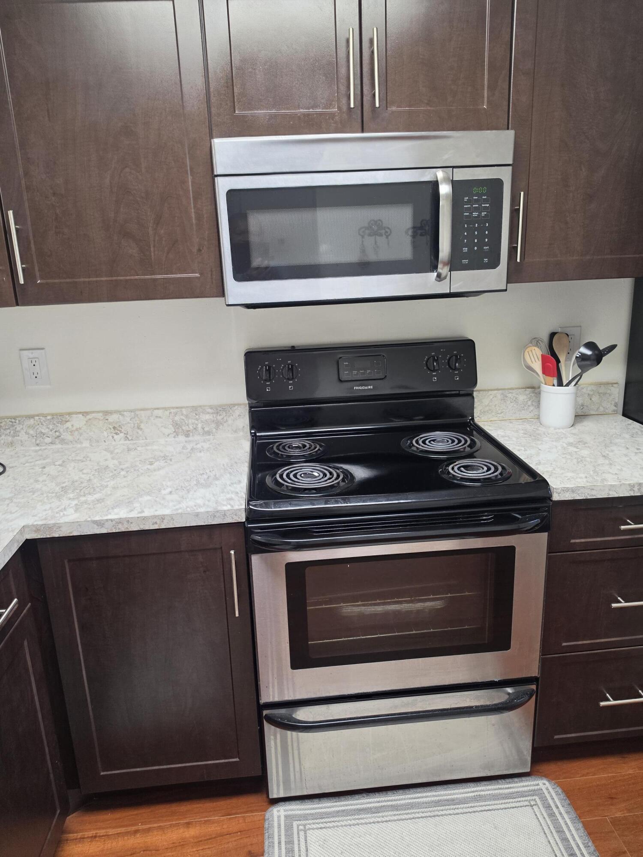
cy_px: 428
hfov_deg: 58.9
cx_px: 322
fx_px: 570
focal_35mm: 23
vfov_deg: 73.9
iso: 160
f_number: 1.4
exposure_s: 1/120
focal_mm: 6.5
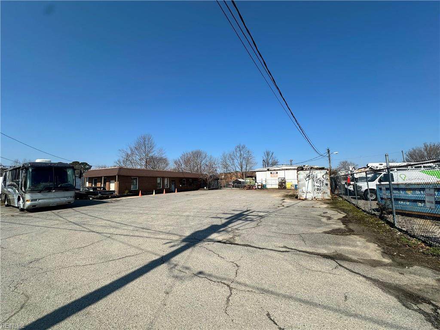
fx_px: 178
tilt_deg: +5.3
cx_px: 220
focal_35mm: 14
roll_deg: +0.9
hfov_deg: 102.1
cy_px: 165
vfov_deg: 85.7
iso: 50
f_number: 2.2
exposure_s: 1/3125
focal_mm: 2.22
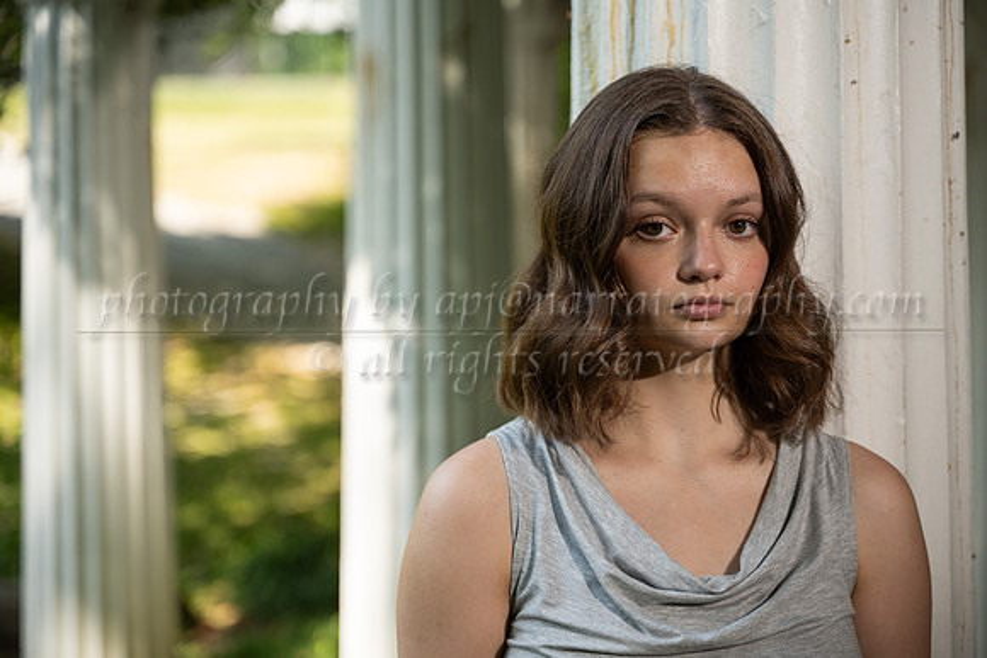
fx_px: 2057
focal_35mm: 75
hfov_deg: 27.0
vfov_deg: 18.2
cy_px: 329
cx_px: 494
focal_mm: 75
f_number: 2.8
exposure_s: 1/1000
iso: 200
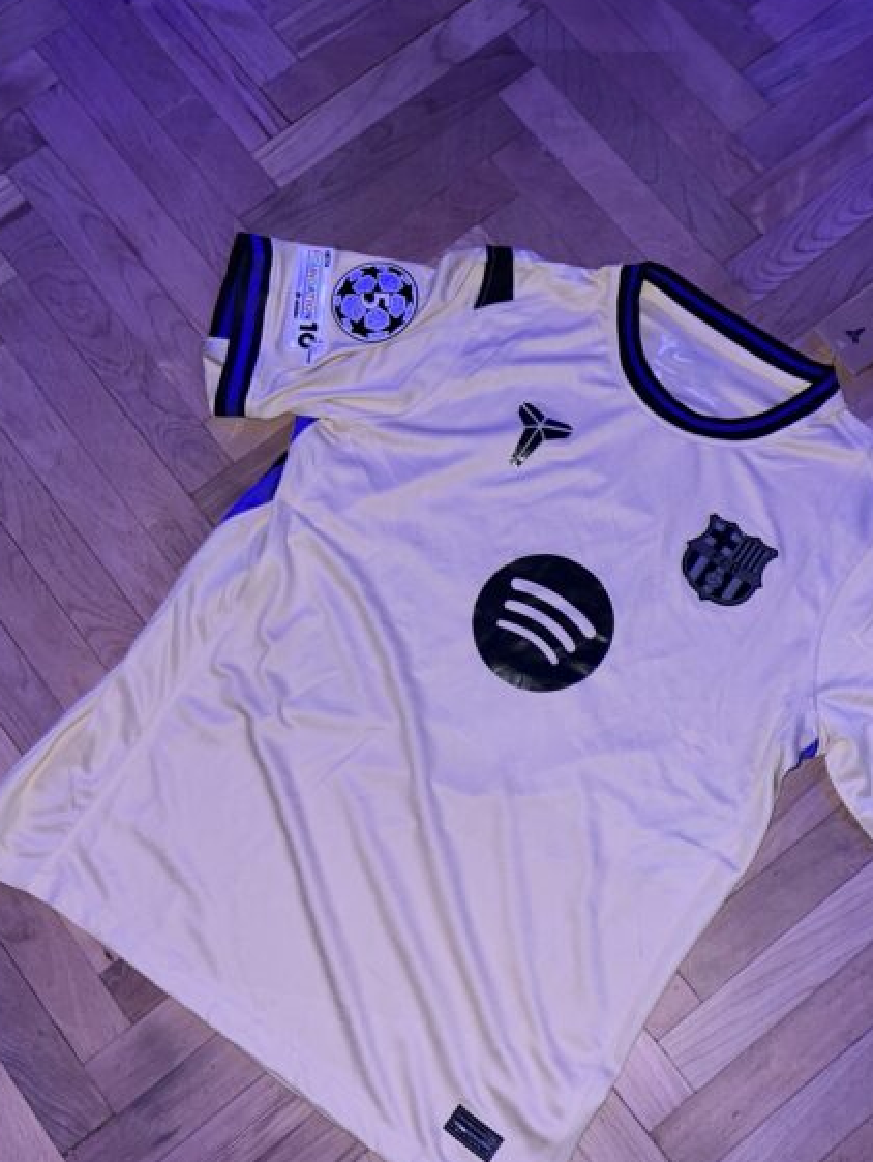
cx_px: 490
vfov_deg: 50.1
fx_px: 1243
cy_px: 598
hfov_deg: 38.6
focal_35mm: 37
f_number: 1.5
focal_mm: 5.7
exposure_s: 1/5
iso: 32
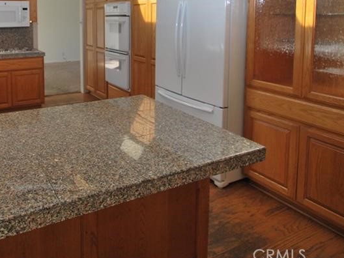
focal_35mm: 28
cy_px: 42
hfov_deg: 60.2
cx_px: 88
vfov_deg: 46.4
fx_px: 278
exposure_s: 1/125
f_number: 5.6
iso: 200
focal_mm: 10
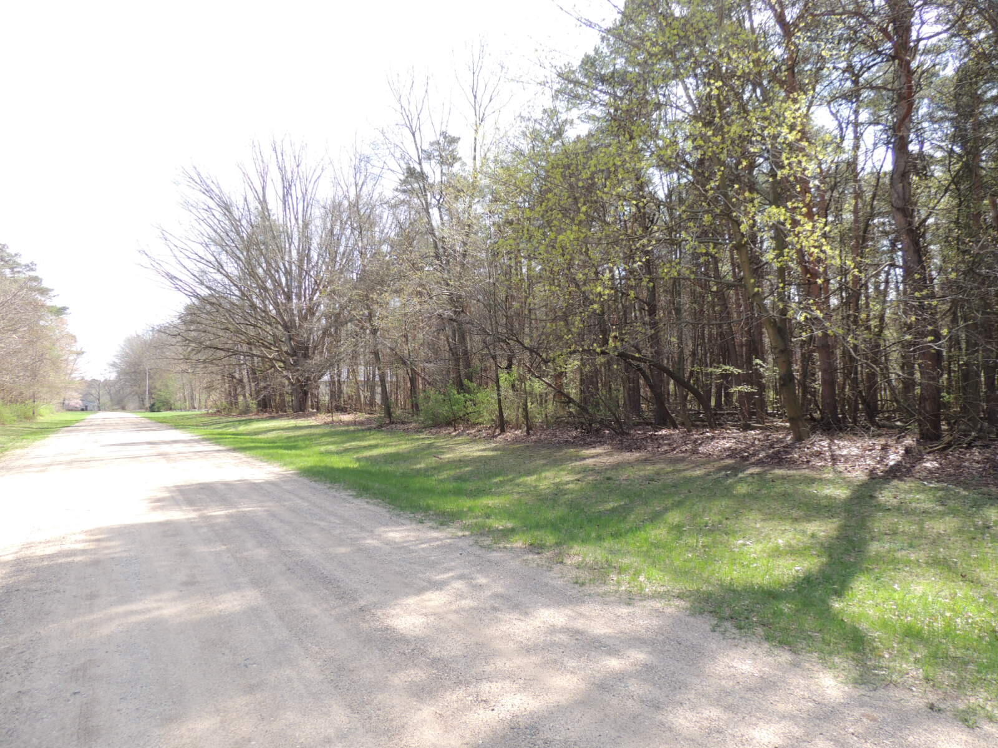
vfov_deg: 56.8
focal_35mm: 24
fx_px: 692
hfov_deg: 71.6
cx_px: 499
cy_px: 374
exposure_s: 1/200
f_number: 3
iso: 100
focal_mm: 4.3
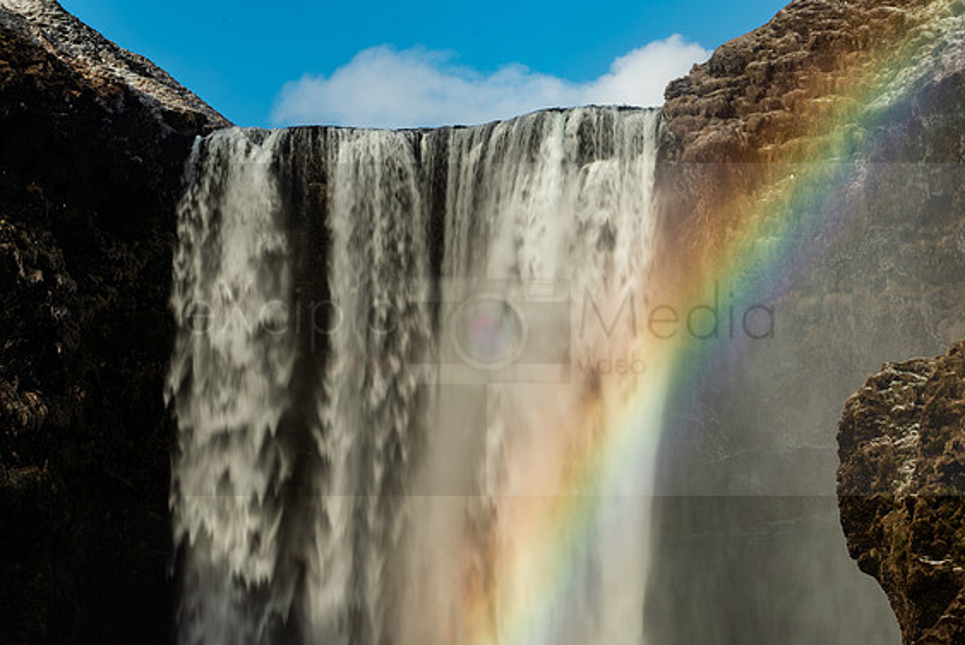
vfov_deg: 10.0
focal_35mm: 137
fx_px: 3674
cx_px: 488
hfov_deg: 15.0
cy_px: 329
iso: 50
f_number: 14
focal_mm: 133
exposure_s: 1/25
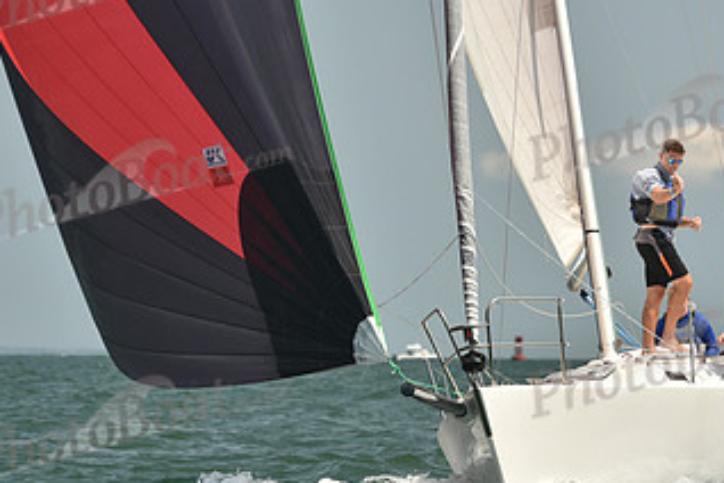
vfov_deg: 4.3
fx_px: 6415
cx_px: 412
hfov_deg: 6.5
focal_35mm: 319
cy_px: 272
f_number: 5
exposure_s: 1/1000
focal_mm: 175
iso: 320
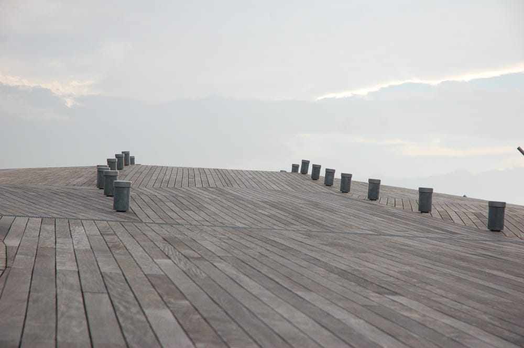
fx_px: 1527
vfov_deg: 13.0
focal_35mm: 105
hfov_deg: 19.5
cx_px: 262
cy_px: 174
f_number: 6.3
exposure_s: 1/640
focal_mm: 70
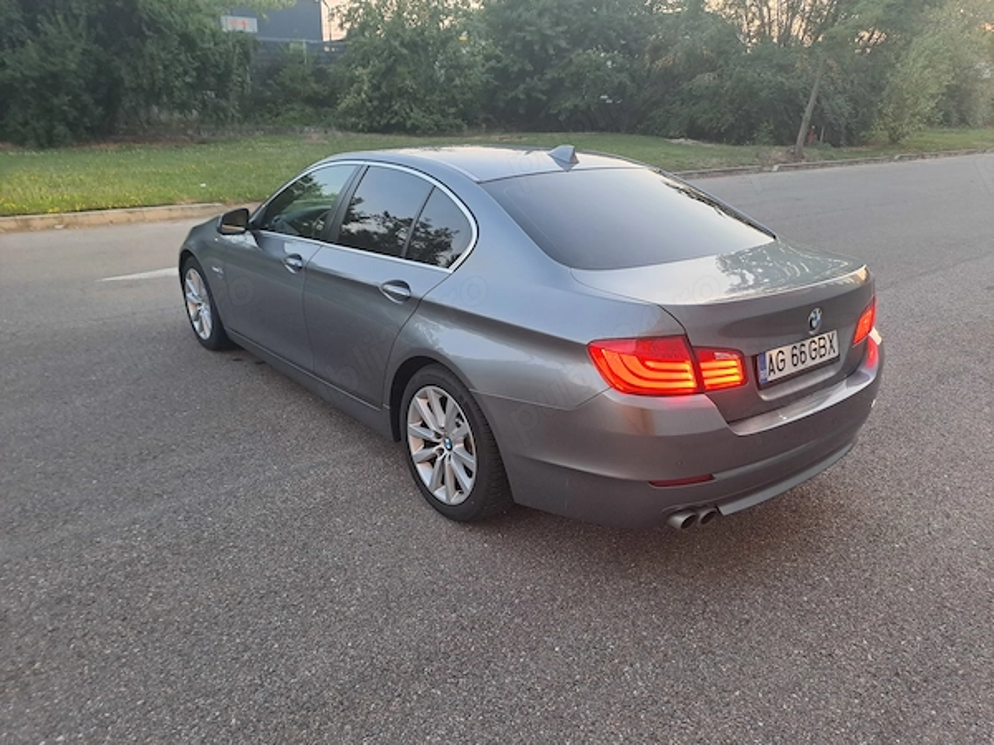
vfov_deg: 54.9
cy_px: 372
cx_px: 497
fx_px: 718
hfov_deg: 69.4
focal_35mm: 25
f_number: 1.8
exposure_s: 1/50
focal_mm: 4.65
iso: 200
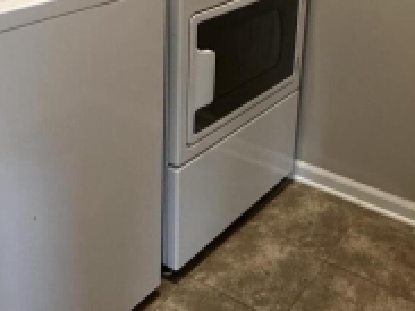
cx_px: 247
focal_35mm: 51
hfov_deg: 37.4
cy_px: 24
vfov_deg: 27.4
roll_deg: -5.5
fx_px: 611
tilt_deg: -17.5
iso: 250
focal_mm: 2.22
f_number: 2.2
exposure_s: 1/60
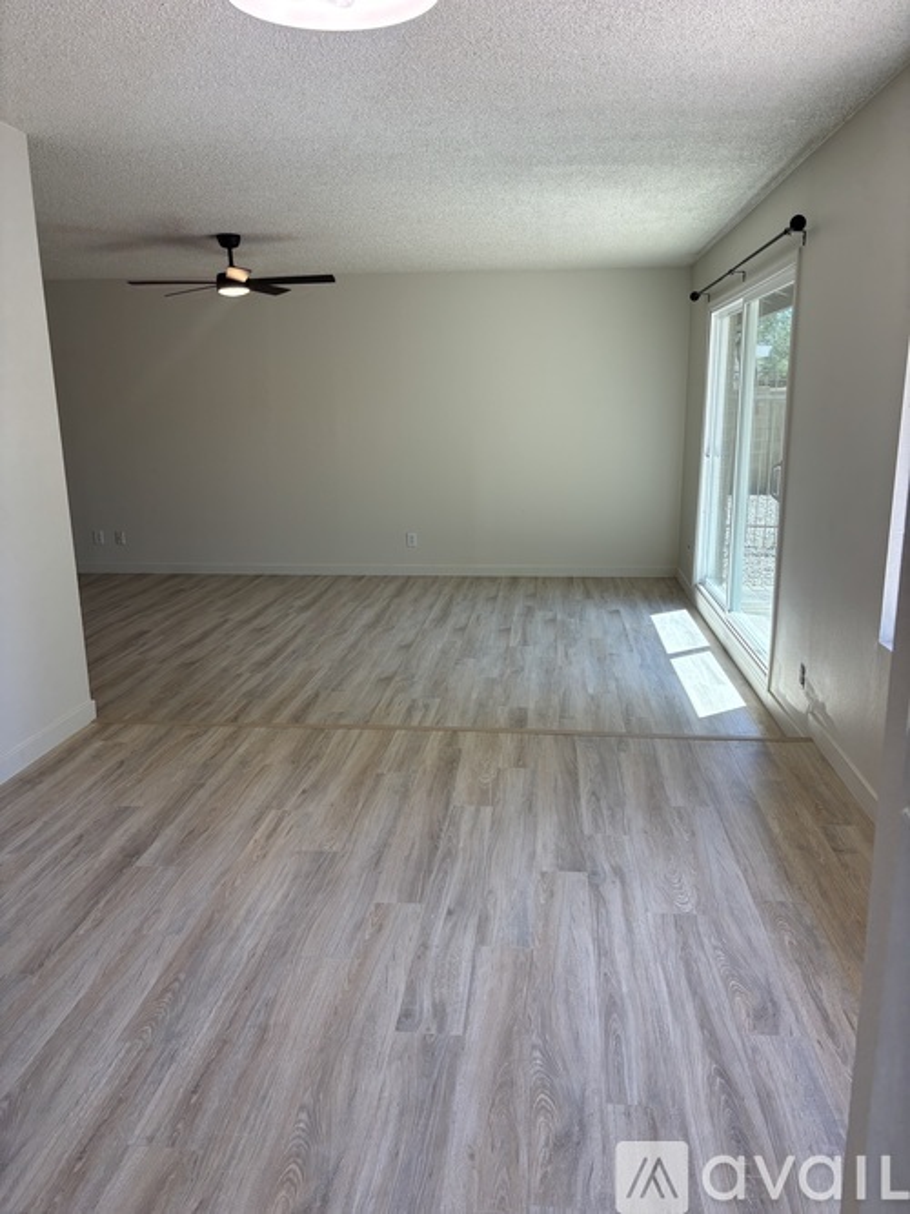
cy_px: 607
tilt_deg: -13.2
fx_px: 912
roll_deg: +0.4
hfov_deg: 53.0
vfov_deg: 67.3
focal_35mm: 26
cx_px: 455
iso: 50
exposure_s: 1/230
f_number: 1.6
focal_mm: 5.96
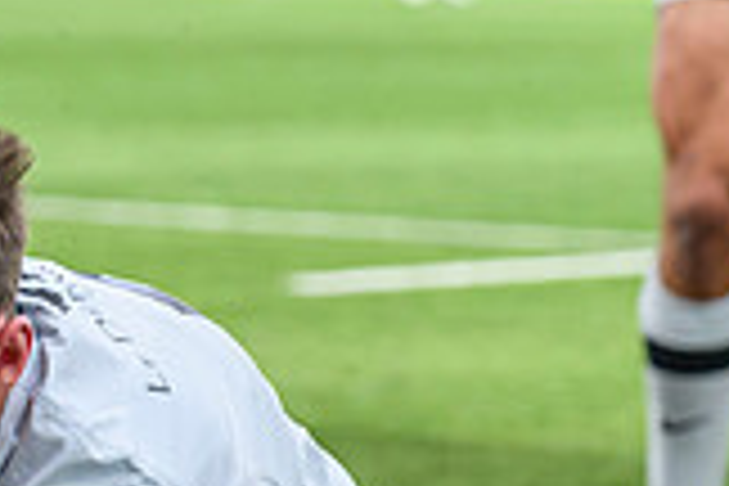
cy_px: 792
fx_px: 8484
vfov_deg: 3.3
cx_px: -262
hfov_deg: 4.9
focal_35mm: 419
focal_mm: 102
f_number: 4
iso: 500
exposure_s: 1/1250
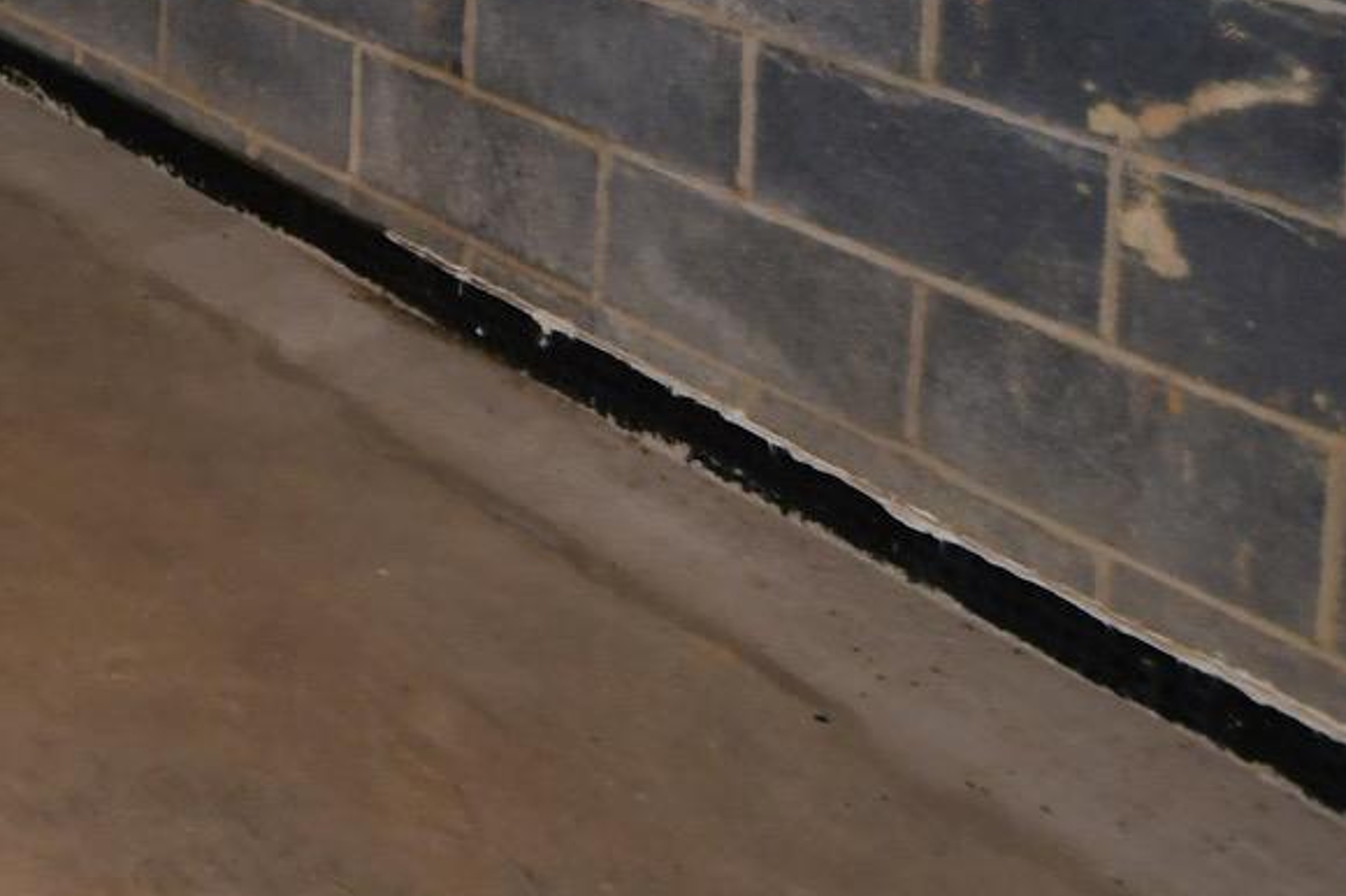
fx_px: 1980
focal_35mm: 53
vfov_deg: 19.9
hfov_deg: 31.2
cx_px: -297
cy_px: -640
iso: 500
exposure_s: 1/25
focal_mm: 10
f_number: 4
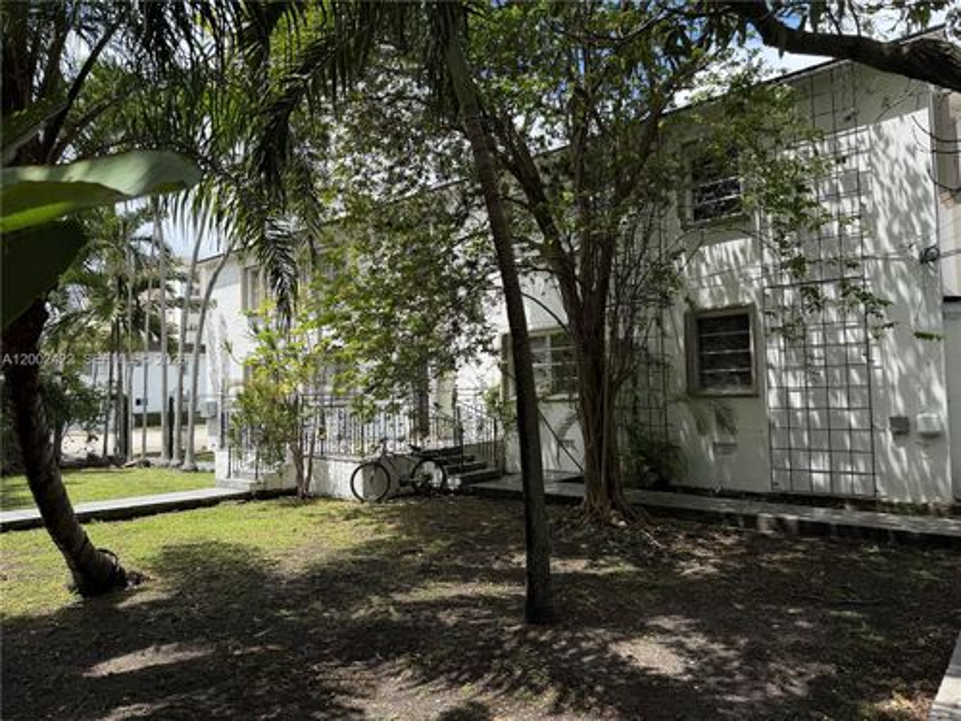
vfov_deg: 56.8
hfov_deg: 71.6
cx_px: 480
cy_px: 360
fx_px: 666
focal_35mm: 24
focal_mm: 6.76
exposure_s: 1/4975
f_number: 1.78
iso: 80
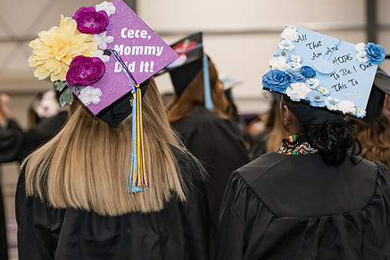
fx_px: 1007
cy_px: 125
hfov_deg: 21.9
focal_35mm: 93
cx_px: 212
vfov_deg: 14.7
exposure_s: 1/200
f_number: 3.5
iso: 2000
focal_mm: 70
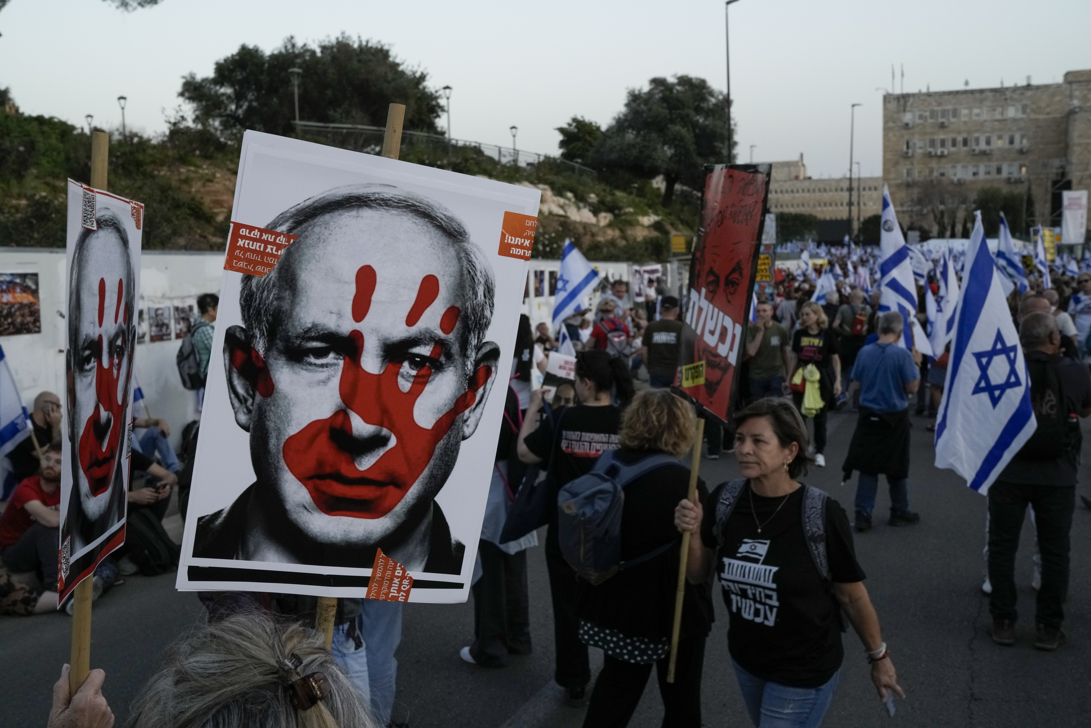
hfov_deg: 54.4
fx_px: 1061
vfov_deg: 37.9
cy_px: 364
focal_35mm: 35
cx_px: 546
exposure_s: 1/250
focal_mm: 35
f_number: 9
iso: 1600
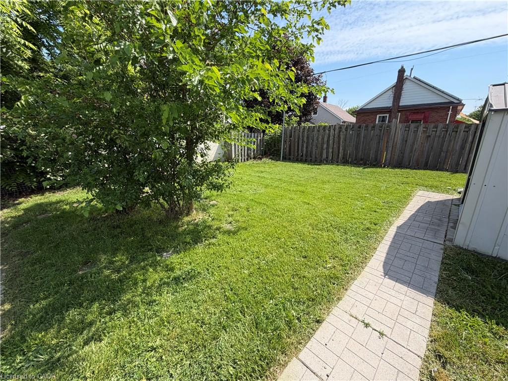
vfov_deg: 85.7
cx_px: 254
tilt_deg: -15.4
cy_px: 190
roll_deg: +0.3
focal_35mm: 14
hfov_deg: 102.1
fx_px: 205
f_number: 2.2
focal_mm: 2.22
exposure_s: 1/770
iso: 40
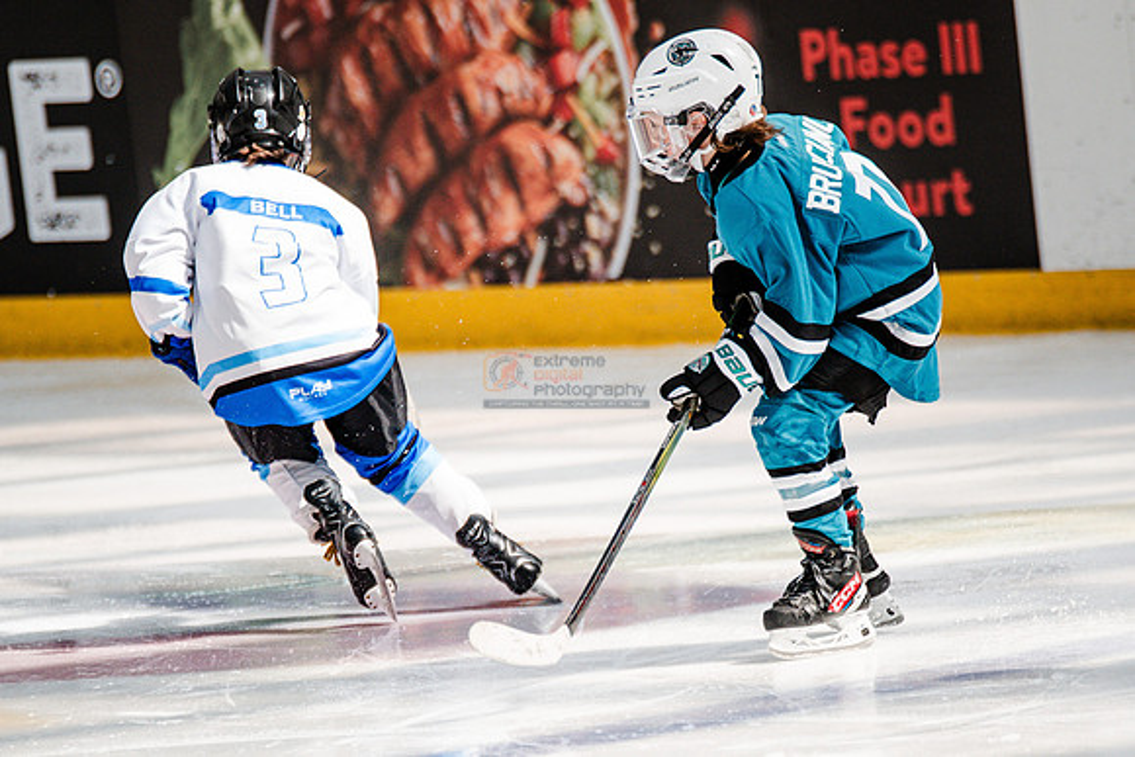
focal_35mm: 461
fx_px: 14552
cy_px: 582
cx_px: 568
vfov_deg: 3.0
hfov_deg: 4.5
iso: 1250
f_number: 3.2
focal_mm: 300
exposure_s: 1/3200
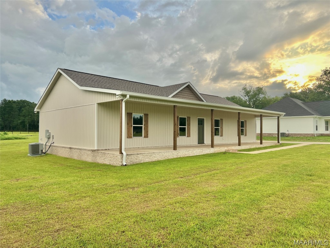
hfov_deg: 67.3
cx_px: 165
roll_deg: +0.2
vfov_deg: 53.1
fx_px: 248
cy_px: 124
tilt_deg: +2.8
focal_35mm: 26
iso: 50
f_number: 1.5
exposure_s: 1/1553
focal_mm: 5.7
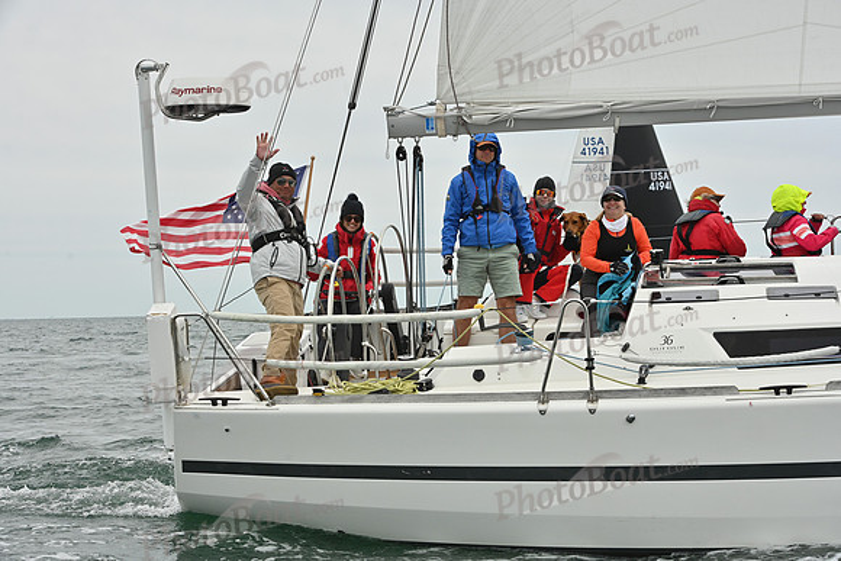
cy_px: 280
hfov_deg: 28.8
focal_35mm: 70
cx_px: 420
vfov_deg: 19.5
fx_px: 1636
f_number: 10
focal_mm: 70
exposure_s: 1/1000
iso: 320
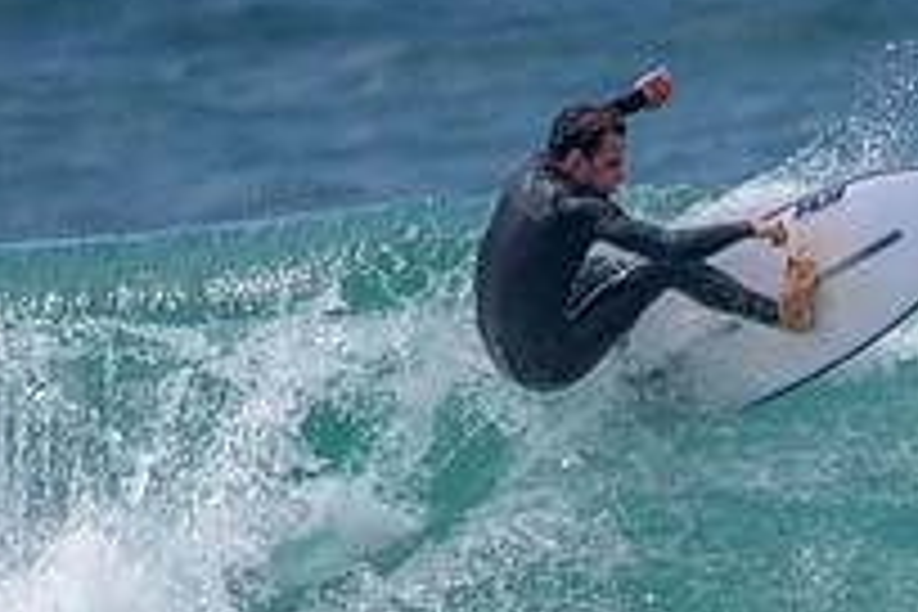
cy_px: 496
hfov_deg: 1.2
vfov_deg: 0.8
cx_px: 525
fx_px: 44520
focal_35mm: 1746
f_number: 5.6
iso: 90
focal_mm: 500
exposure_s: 1/2000
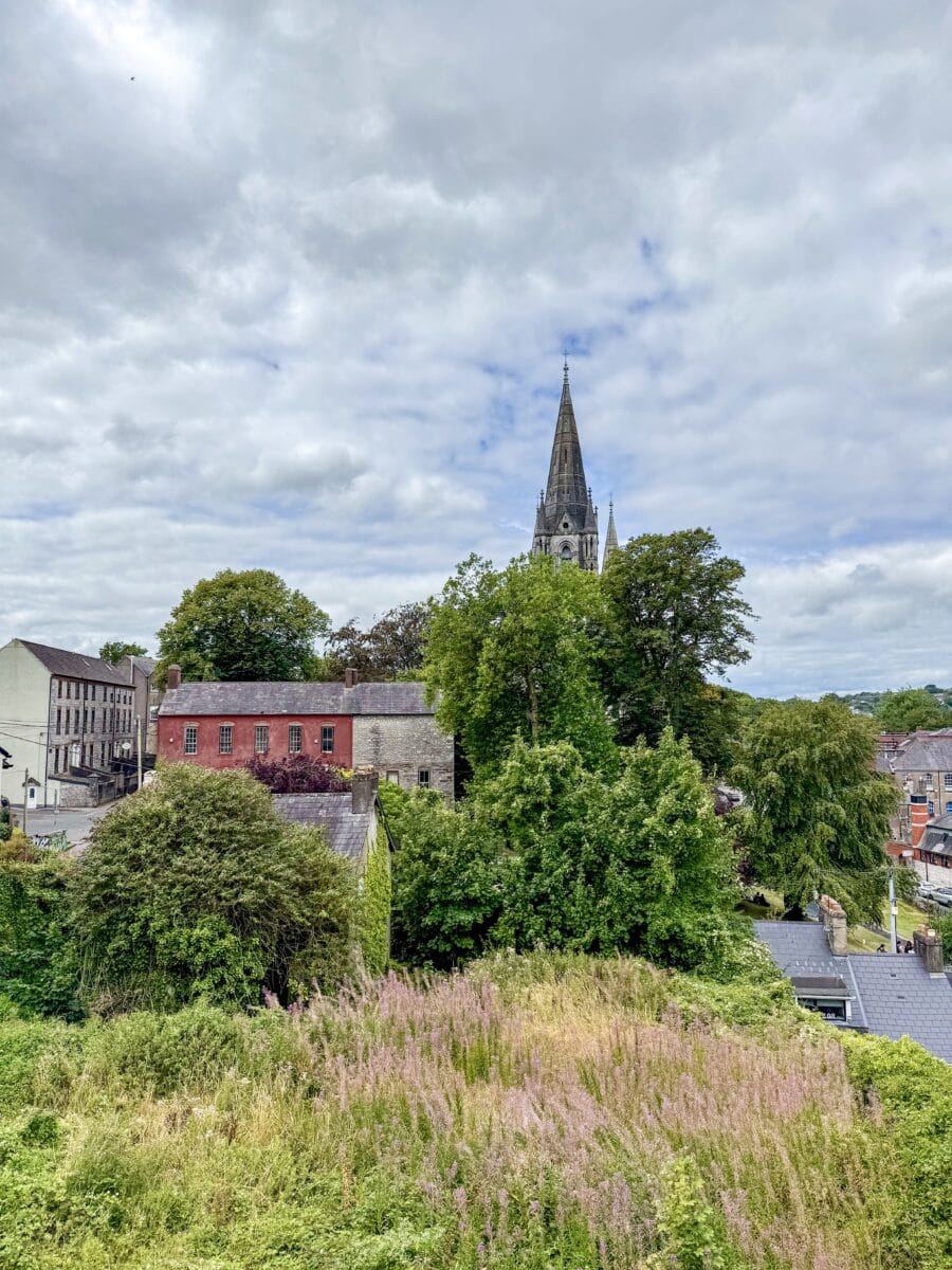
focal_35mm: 24
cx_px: 476
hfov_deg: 56.8
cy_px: 635
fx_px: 880
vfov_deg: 71.6
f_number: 1.8
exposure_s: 1/8000
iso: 80
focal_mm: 6.76
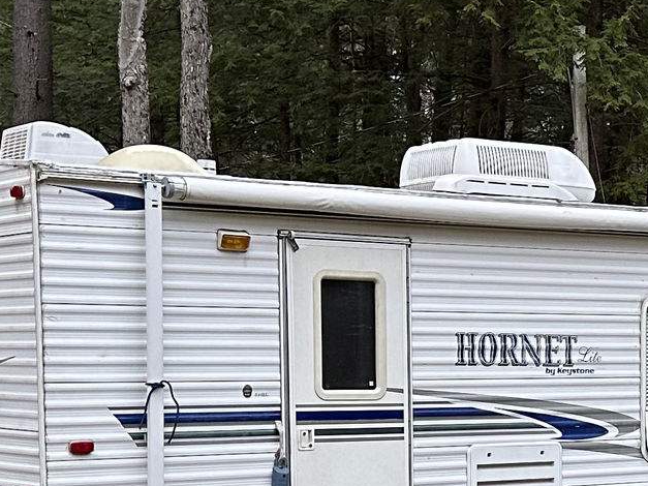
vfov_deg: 14.8
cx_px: 627
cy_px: 483
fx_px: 1834
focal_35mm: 98
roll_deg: -1.9
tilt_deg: -6.4
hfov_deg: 19.5
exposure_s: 1/121
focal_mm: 6.86
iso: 200
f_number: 1.78
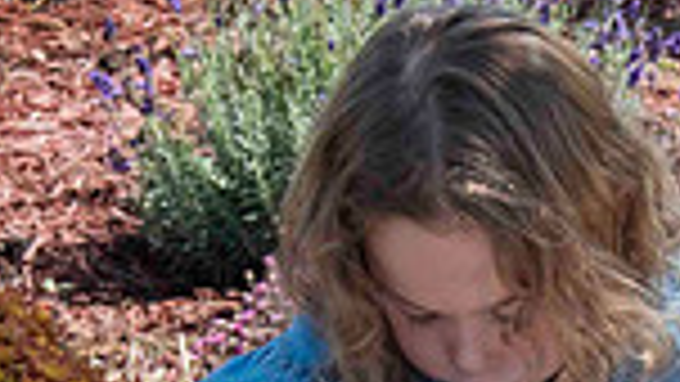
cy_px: 537
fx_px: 3769
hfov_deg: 10.1
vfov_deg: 5.8
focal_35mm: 209
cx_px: 878
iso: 400
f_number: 11
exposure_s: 1/320
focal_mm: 52
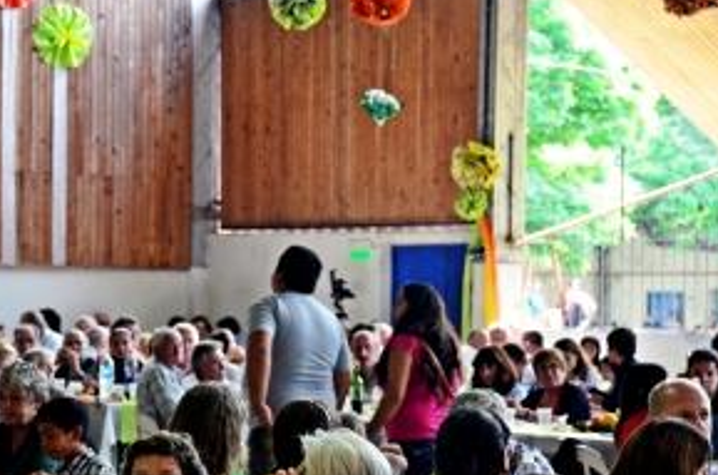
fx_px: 2685
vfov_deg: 10.1
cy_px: 337
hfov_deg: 15.2
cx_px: 311
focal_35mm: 135
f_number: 5
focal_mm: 58
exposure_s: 1/100
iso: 800
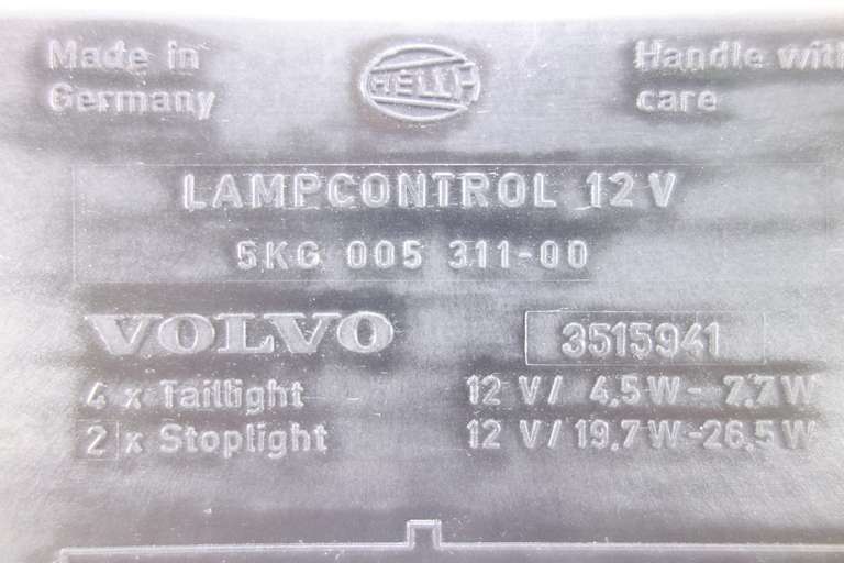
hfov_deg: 65.5
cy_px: 282
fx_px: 656
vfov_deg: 46.4
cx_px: 422
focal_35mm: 28
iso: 640
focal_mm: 10.4
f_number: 1.8
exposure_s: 1/30
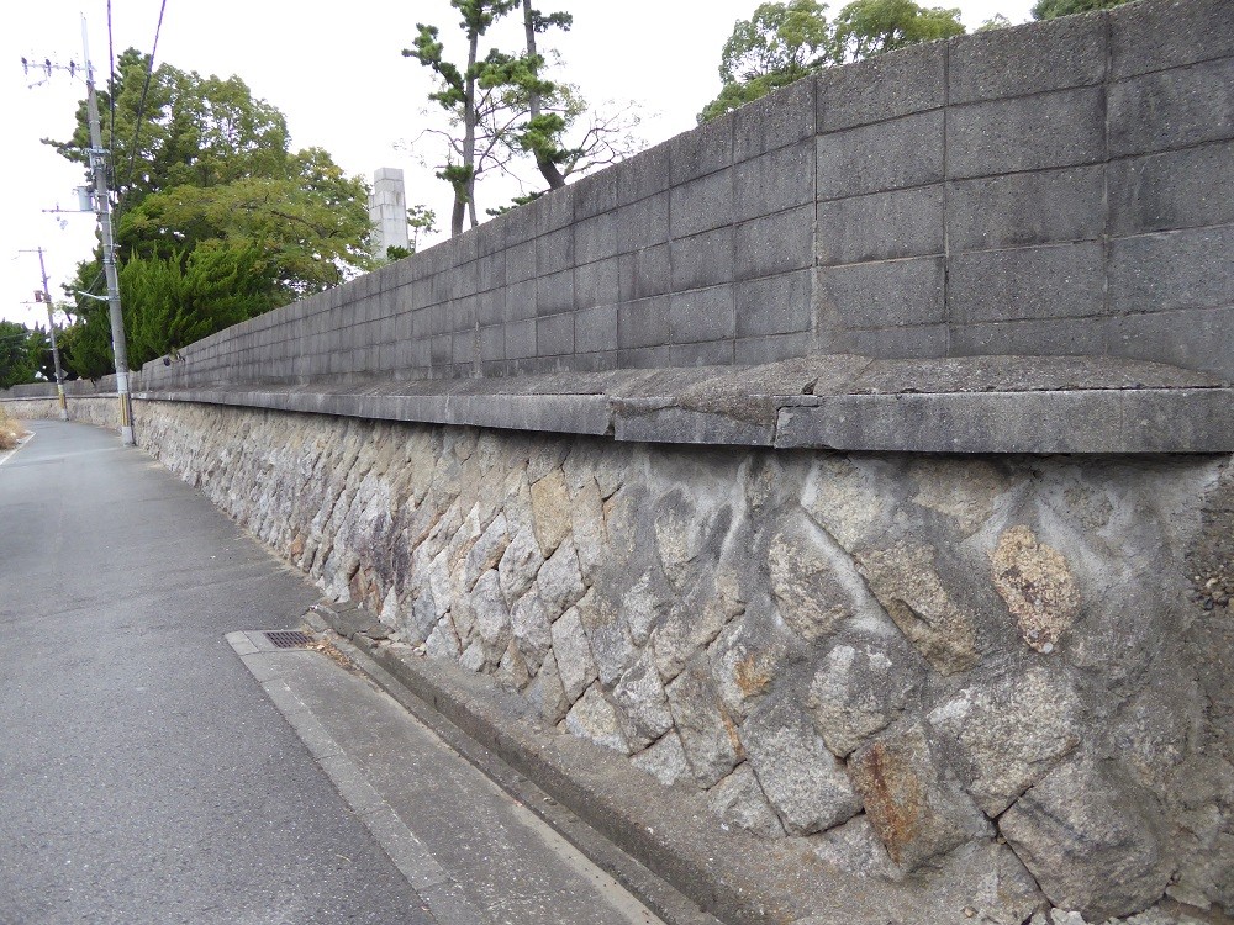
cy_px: 462
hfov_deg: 69.4
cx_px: 617
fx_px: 891
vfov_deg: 54.9
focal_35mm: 25
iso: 160
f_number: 3.3
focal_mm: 4.3
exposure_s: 1/60
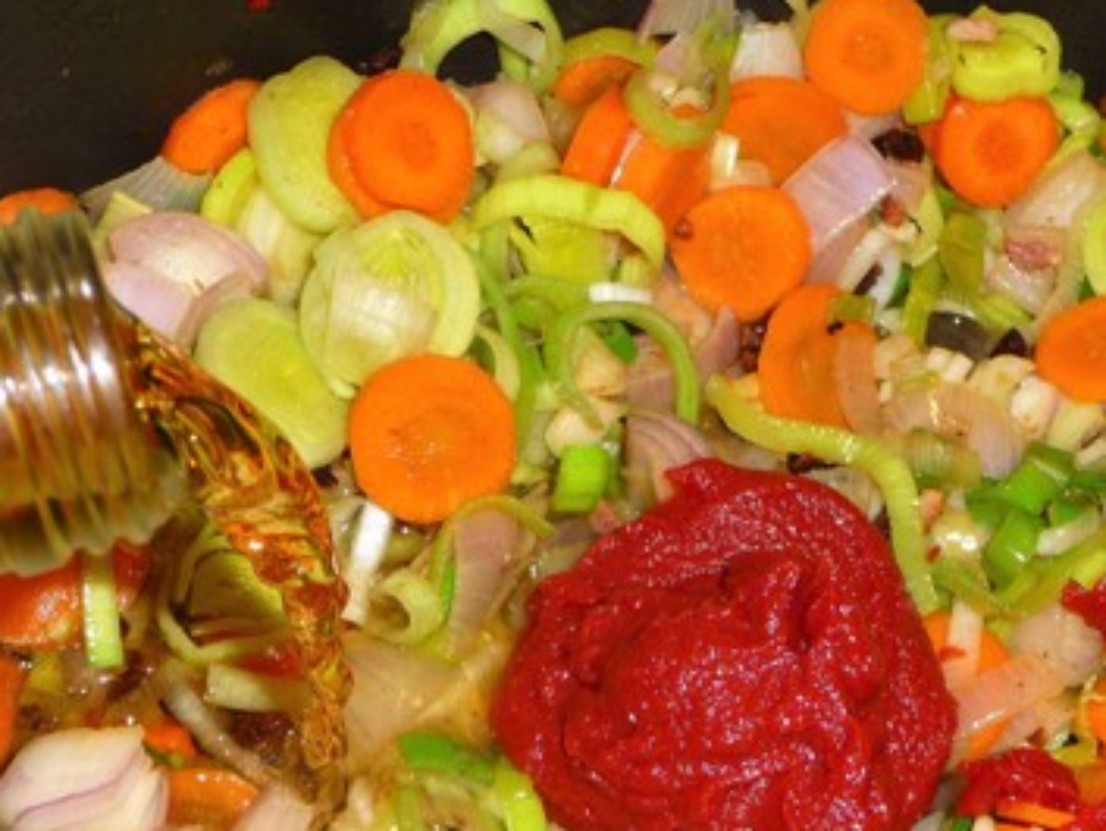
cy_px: 586
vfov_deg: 18.8
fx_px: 2493
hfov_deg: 25.0
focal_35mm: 78
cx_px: 580
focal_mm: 7.1
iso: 100
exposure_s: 1/30
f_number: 4
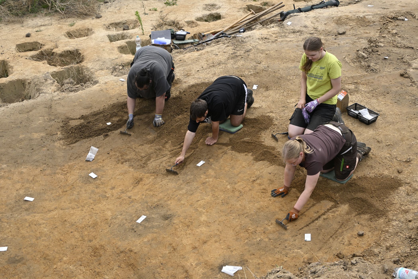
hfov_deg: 41.7
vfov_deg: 28.5
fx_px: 549
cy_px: 140
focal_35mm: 47
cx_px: 209
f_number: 8
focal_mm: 31.5
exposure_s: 1/400
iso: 200
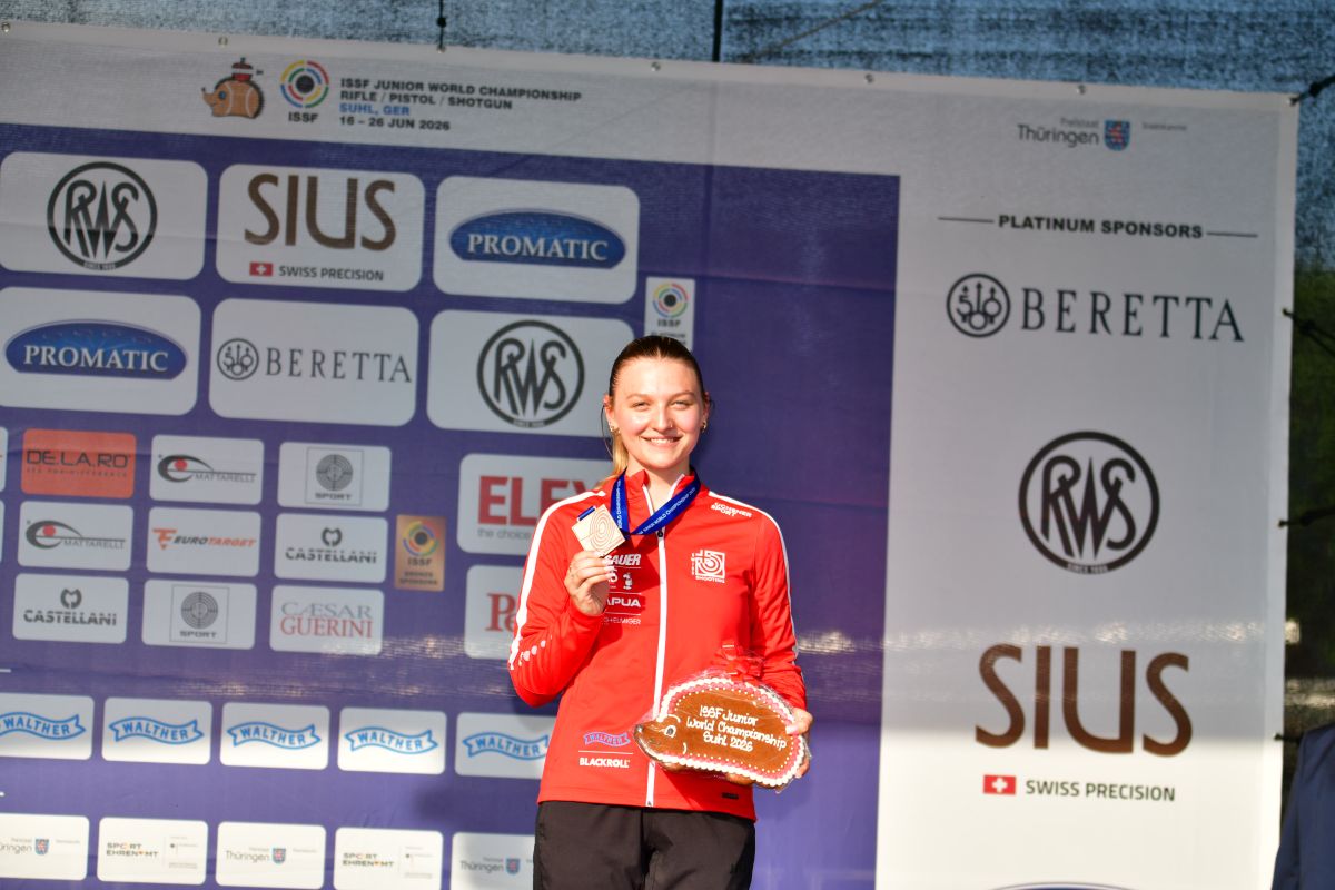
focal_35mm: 140
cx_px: 668
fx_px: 5191
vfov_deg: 9.8
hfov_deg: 14.7
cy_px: 445
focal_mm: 140
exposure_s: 1/250
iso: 100
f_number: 5
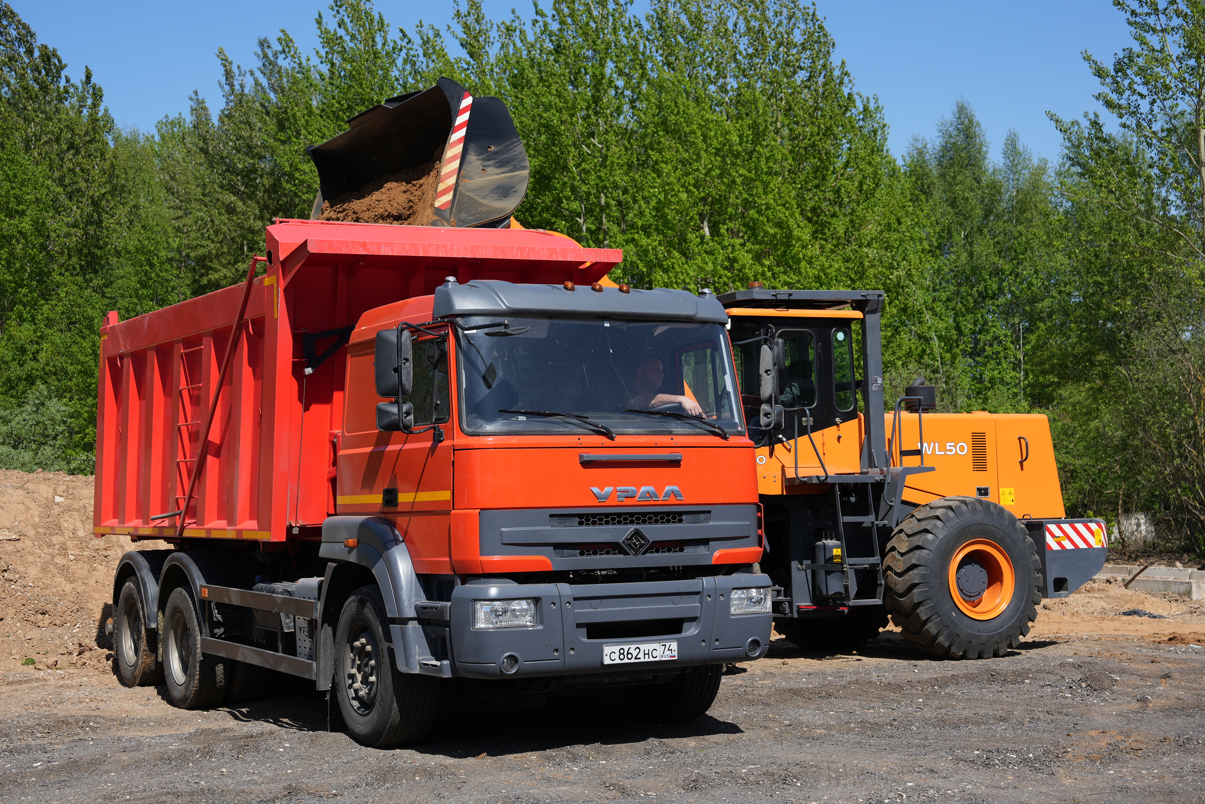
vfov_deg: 24.6
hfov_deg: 36.2
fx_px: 1841
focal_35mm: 55
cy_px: 402
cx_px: 602
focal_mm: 55
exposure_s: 1/500
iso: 100
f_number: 5.6
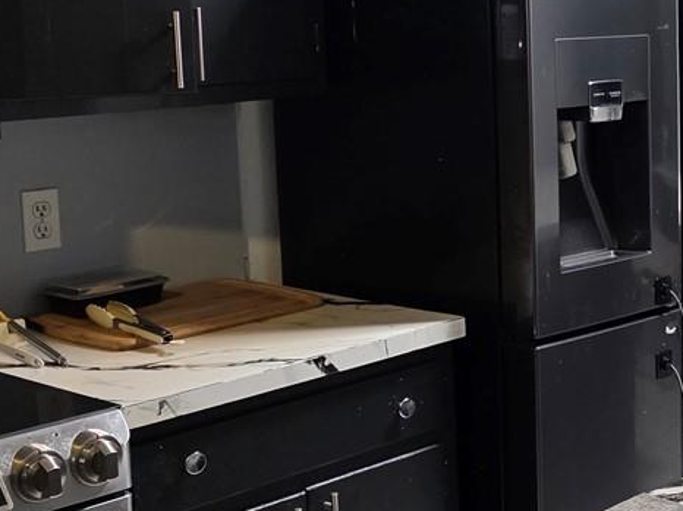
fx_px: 1558
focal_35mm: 79
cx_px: 846
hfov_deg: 22.5
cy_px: 230
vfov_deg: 18.6
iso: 500
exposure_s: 1/120
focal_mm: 6.3
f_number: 1.7
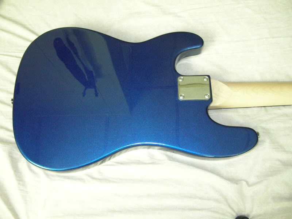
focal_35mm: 36
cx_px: 146
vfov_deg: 39.7
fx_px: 304
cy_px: 110
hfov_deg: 51.4
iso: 300
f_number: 2.7
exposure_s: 1.19
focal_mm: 6
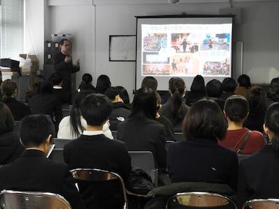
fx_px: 685
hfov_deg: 23.0
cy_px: 104
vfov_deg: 17.4
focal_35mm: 85
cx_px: 140
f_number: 4.5
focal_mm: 15.2
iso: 400
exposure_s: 1/15
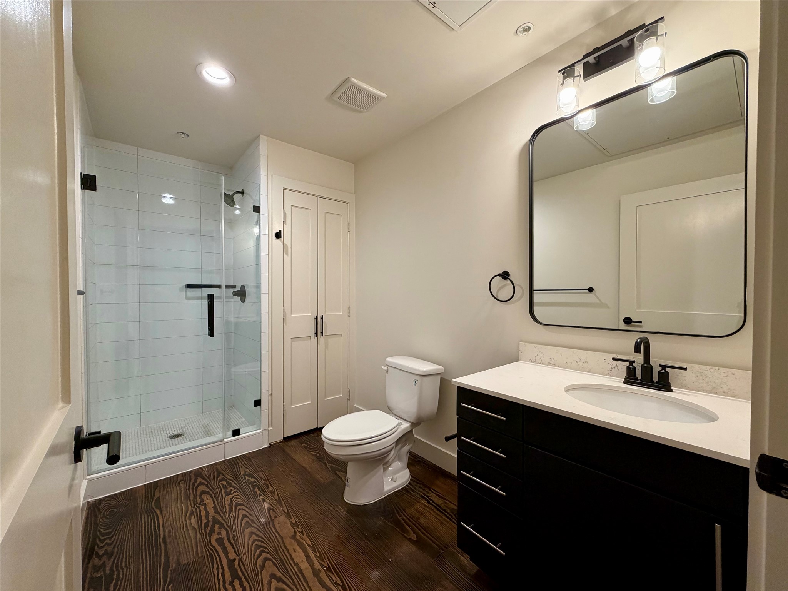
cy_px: 296
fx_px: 319
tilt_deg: -0.8
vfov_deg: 85.7
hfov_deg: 102.1
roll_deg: +0.3
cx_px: 394
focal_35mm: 14
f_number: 2.2
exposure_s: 1/60
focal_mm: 2.22
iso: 200
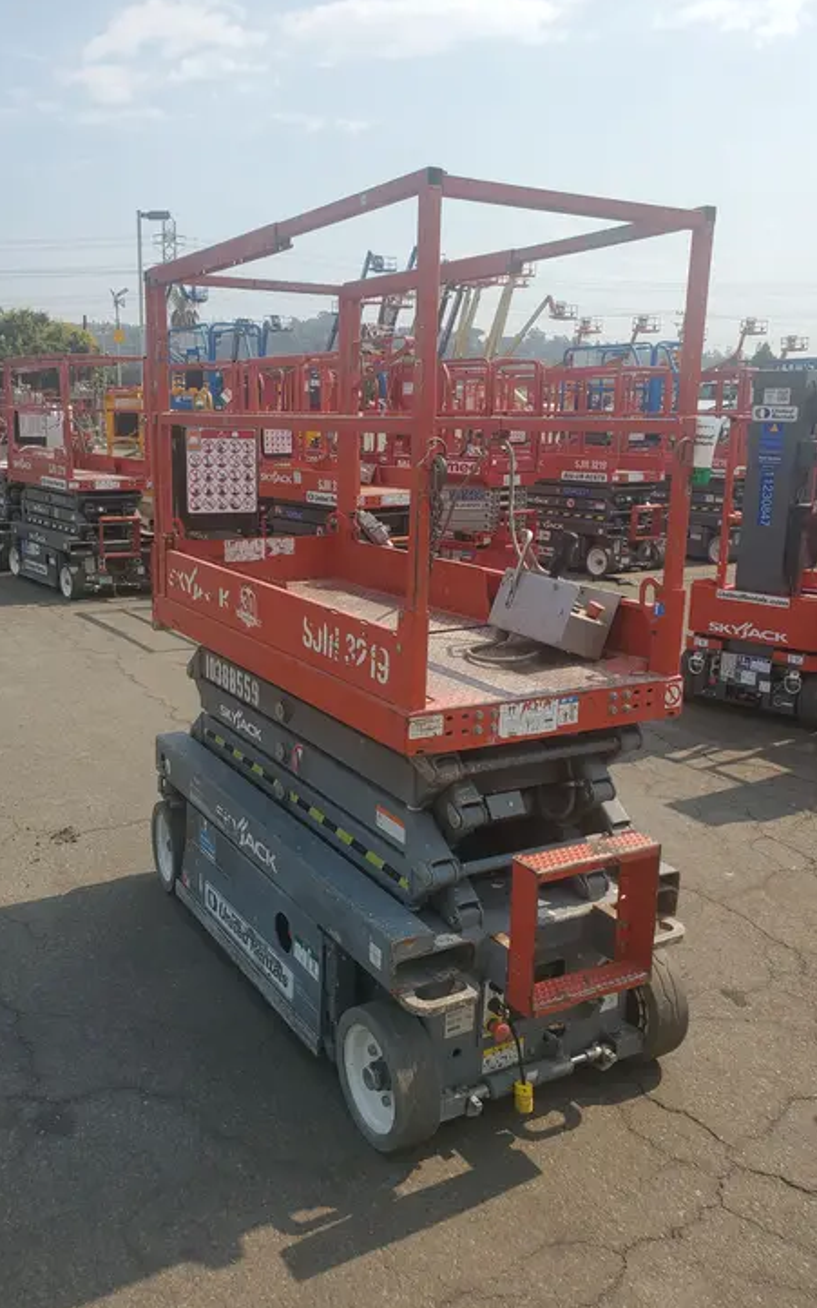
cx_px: 351
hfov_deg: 44.4
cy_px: 653
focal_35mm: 28
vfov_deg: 66.5
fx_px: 998
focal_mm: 4.3
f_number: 2.4
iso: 50
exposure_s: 1/1490
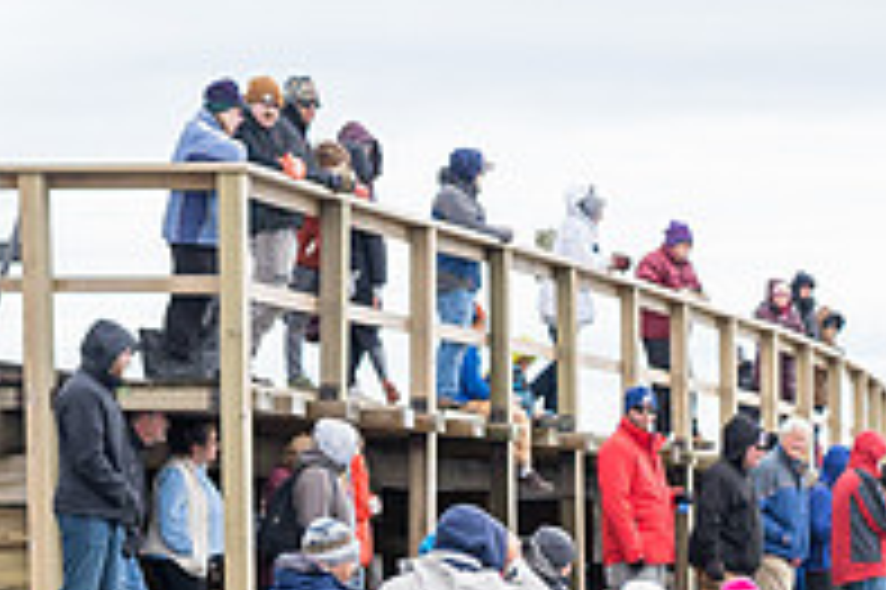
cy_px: 808
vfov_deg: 7.6
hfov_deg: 11.5
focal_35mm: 177
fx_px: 4352
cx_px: 931
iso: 400
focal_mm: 60
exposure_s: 1/1000
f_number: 4
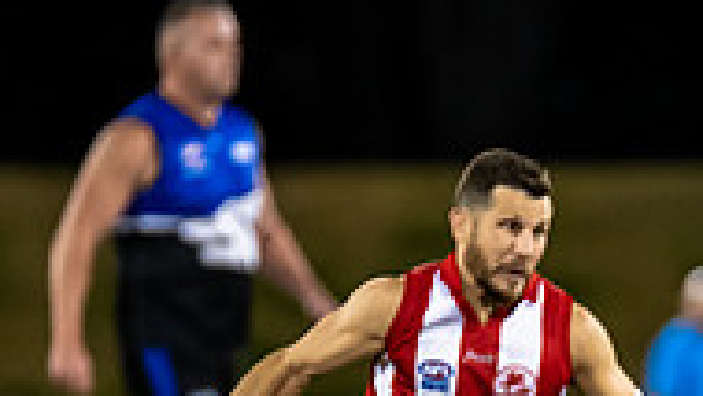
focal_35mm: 1287
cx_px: 953
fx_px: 23997
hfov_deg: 1.7
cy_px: 662
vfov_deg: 0.9
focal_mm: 300
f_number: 2.8
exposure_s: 1/1250
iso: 2200
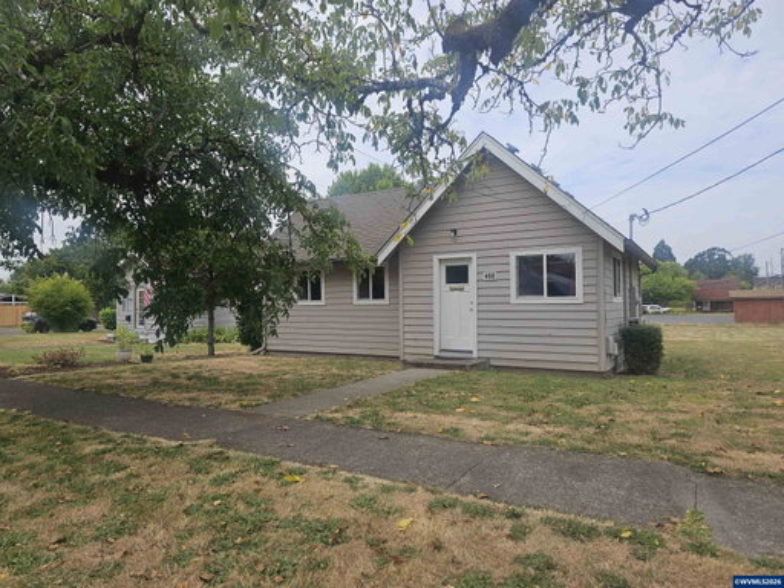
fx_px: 521
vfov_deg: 58.9
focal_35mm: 23
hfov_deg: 73.9
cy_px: 294
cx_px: 392
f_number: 1.7
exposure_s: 1/699
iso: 10
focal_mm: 6.3
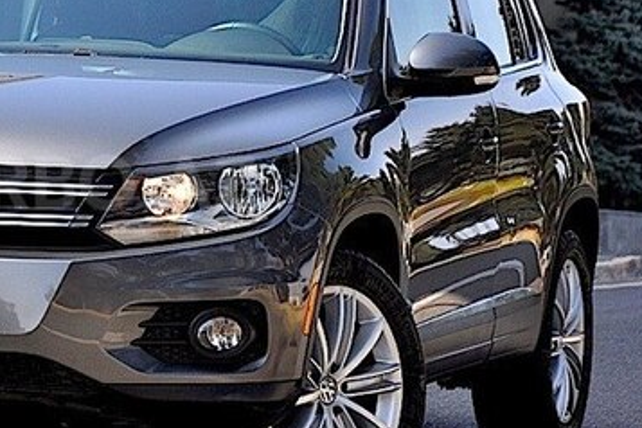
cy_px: 183
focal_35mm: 194
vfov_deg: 7.1
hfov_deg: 10.5
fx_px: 3459
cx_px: 72
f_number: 8
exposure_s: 1/1000
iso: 640
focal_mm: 70
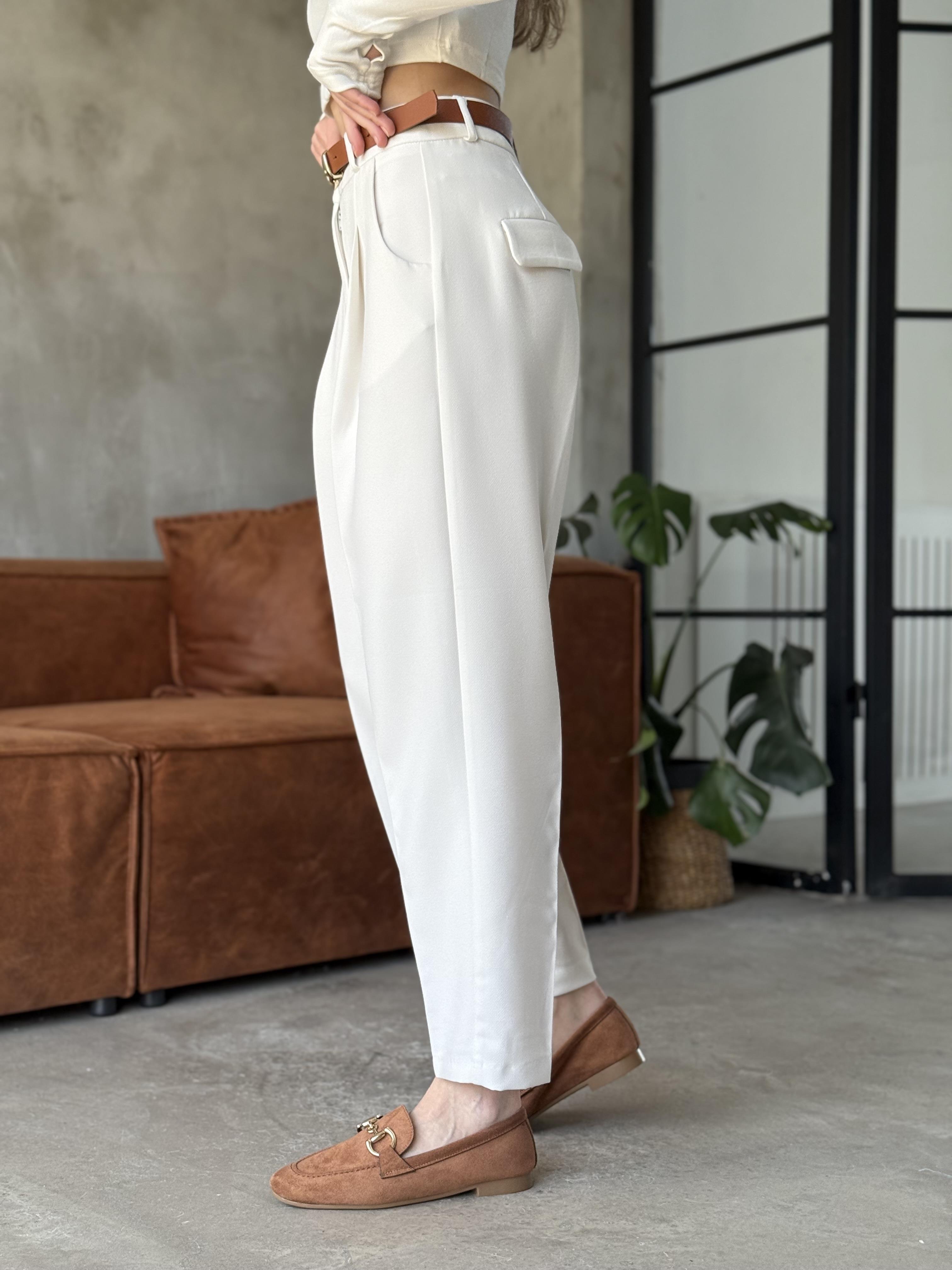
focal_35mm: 48
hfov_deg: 30.3
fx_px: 1760
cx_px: 476
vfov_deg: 39.7
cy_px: 635
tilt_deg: -0.7
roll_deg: -0.1
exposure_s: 1/106
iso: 100
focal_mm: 6.76
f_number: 1.78
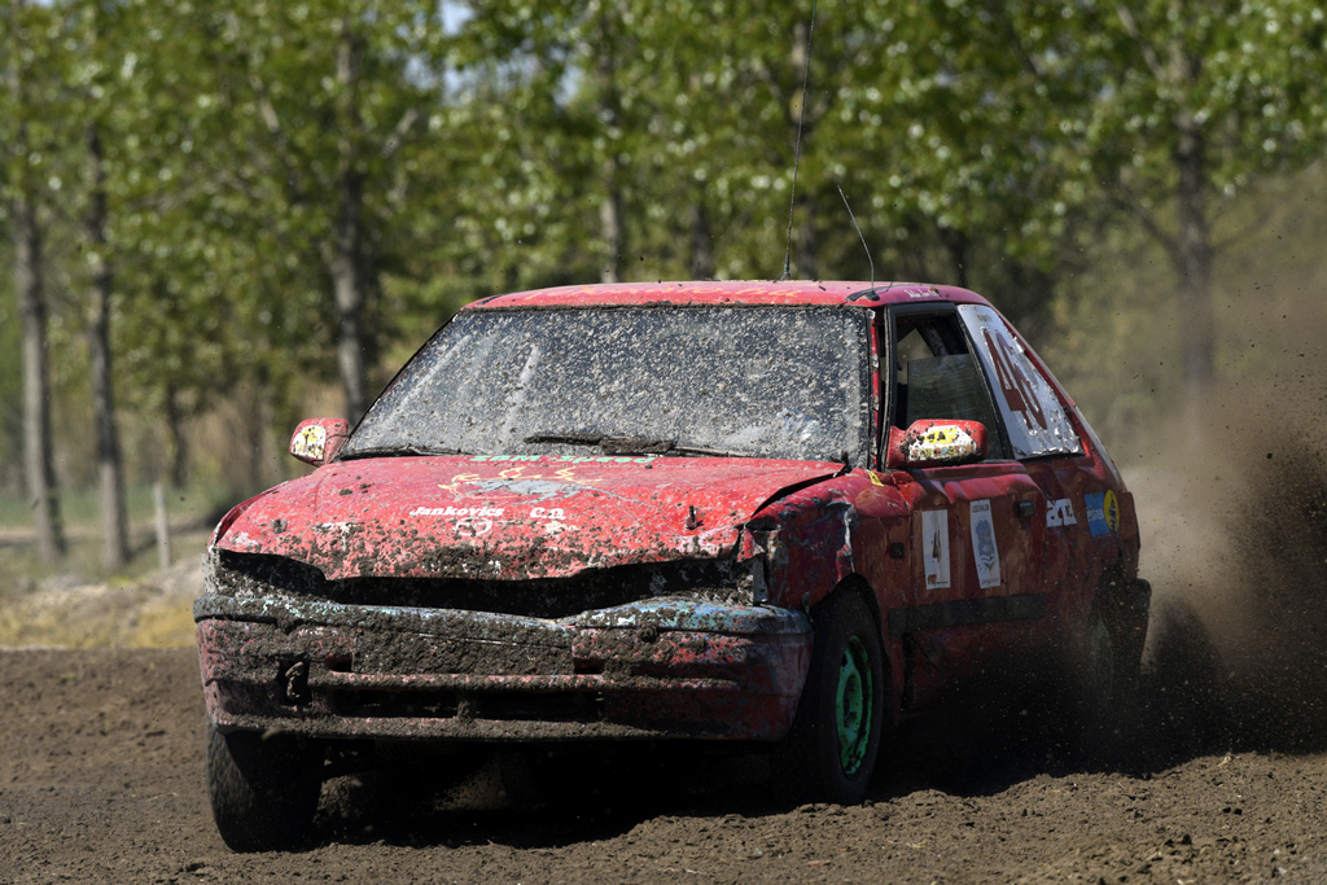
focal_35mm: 450
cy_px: 442
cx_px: 664
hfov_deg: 4.6
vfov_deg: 3.1
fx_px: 16589
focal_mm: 300
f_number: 6.3
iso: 250
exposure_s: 1/1600
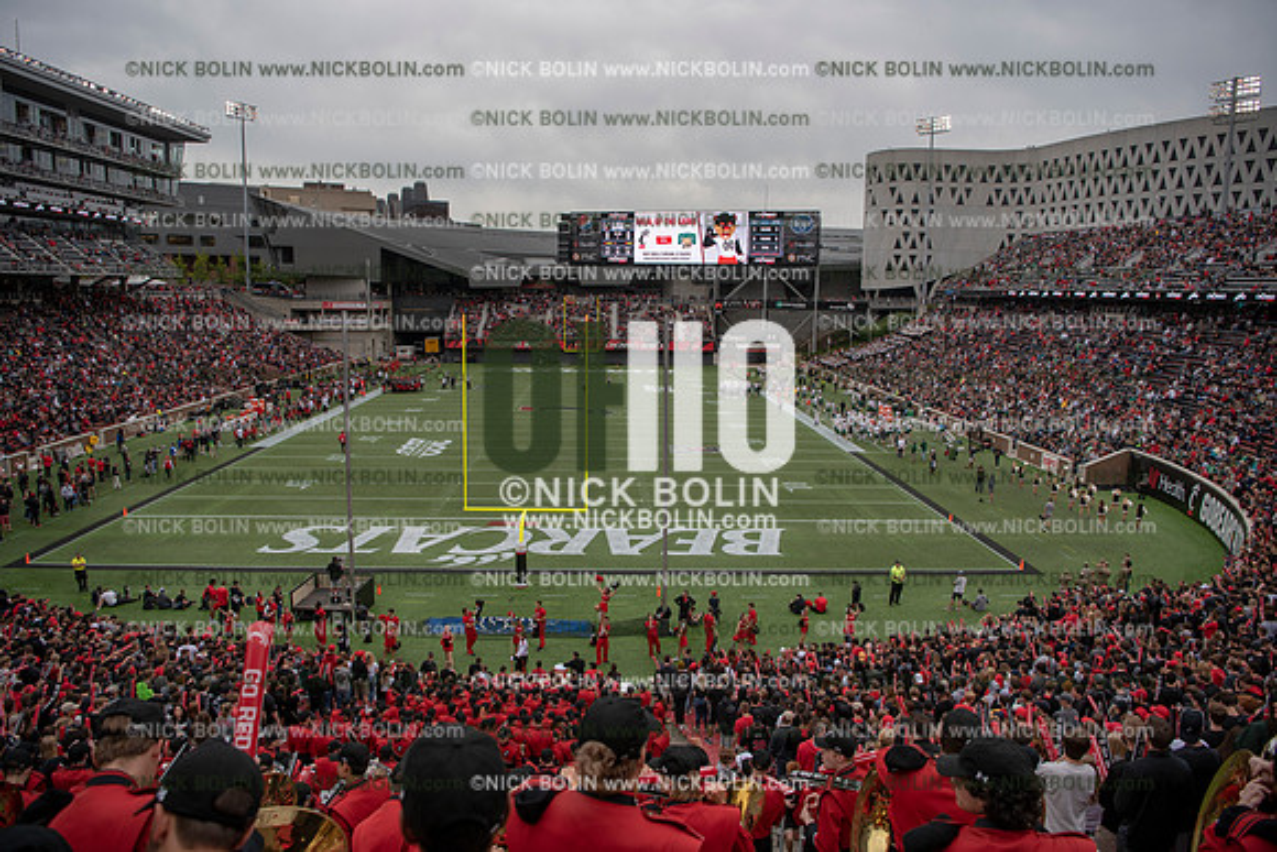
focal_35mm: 24
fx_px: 851
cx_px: 638
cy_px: 426
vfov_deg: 53.2
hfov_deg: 73.7
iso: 250
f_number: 3.5
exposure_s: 1/2000
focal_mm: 24
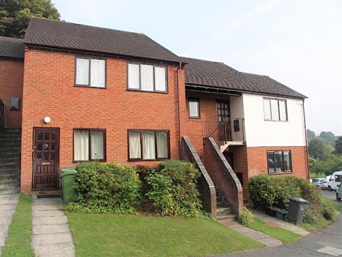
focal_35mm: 28
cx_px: 171
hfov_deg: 63.4
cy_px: 128
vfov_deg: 49.7
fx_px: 277
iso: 100
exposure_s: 1/250
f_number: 5.6
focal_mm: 7.2
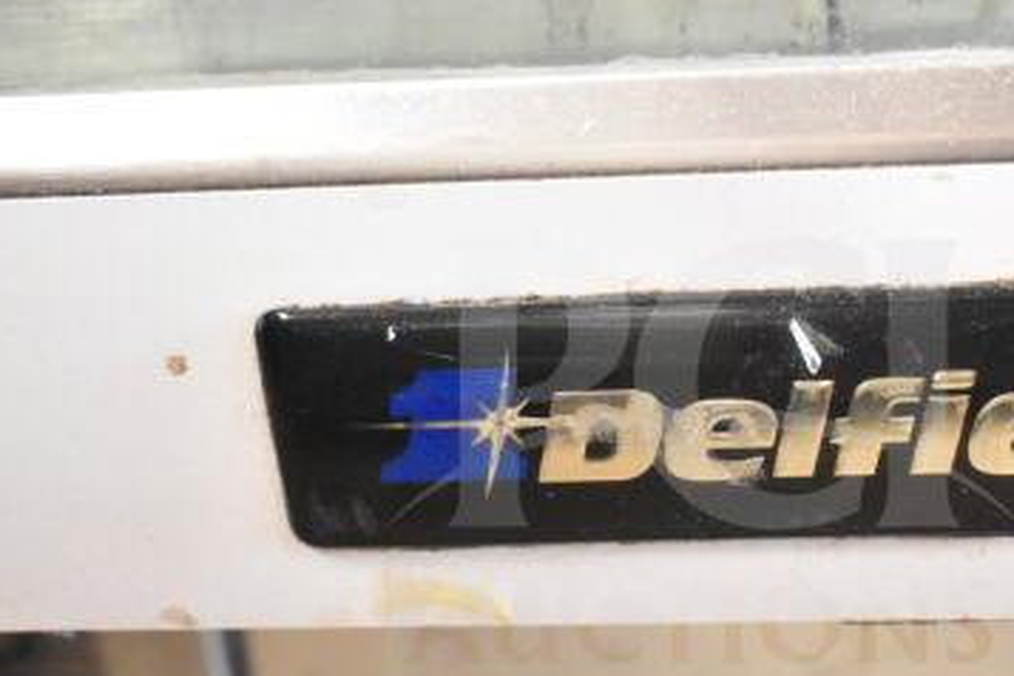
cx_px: 702
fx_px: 2309
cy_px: 464
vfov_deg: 16.6
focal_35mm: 82
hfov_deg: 24.6
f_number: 4.5
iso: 10000
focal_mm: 32
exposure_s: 1/50
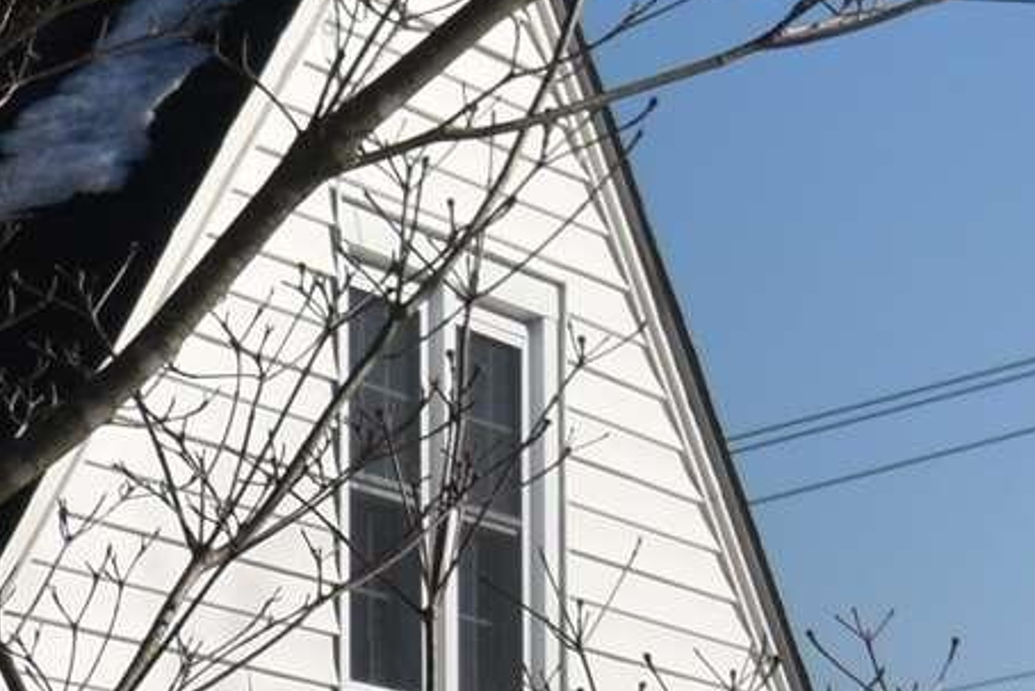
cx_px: -1860
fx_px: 5838
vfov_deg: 6.6
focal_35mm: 203
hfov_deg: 8.7
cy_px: 1243
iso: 100
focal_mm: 20
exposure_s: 1/400
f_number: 10
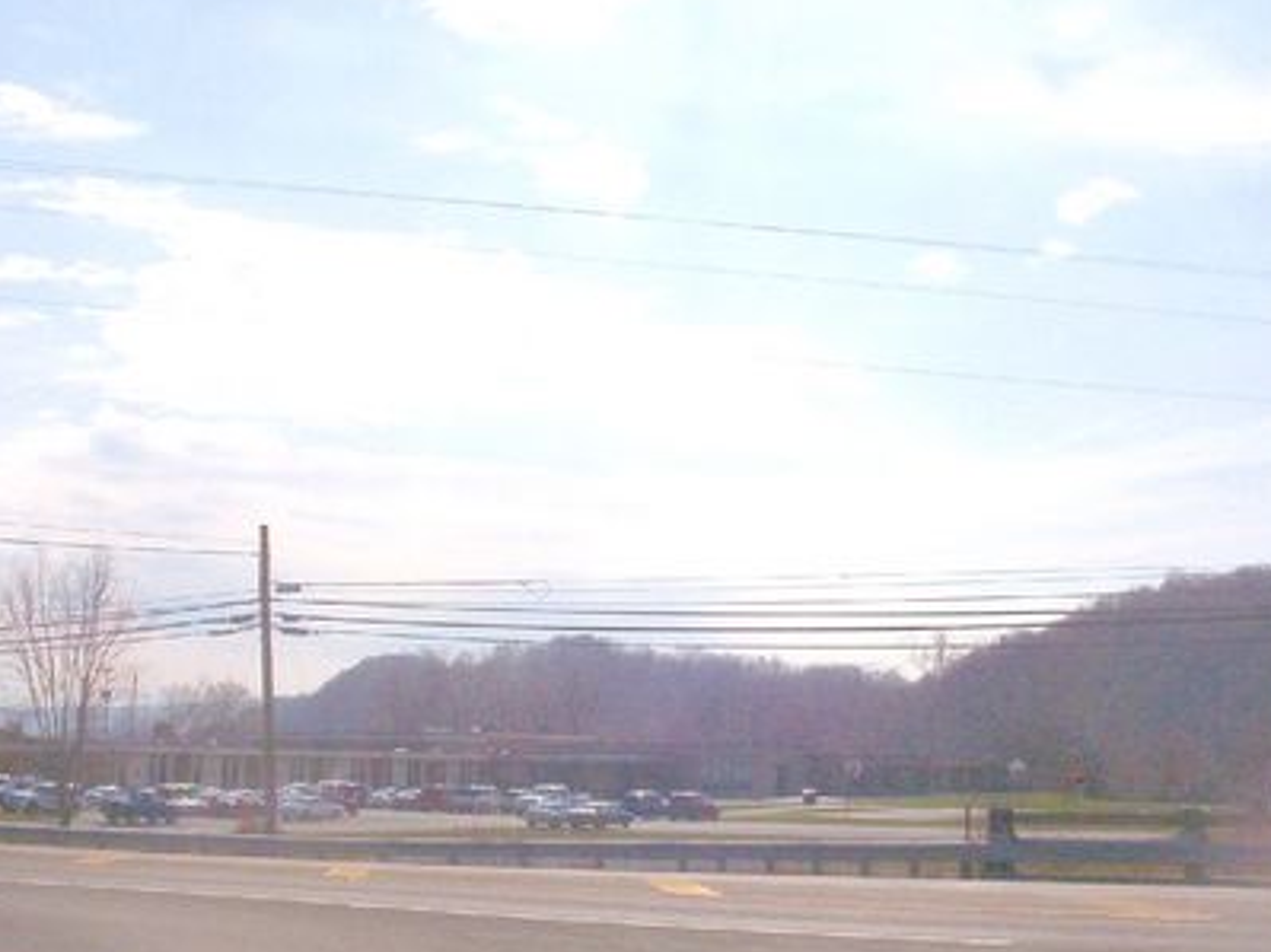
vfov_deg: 28.0
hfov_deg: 36.8
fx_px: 1909
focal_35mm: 52
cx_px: 733
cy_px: 552
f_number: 8
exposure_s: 1/1000
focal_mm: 6
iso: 100
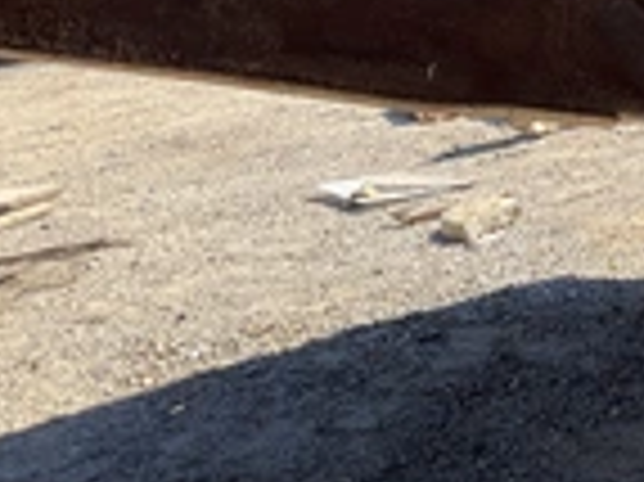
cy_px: -153
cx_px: 743
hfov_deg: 22.5
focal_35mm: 81
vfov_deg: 17.1
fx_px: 1506
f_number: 1.8
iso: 25
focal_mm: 3
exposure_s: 1/419
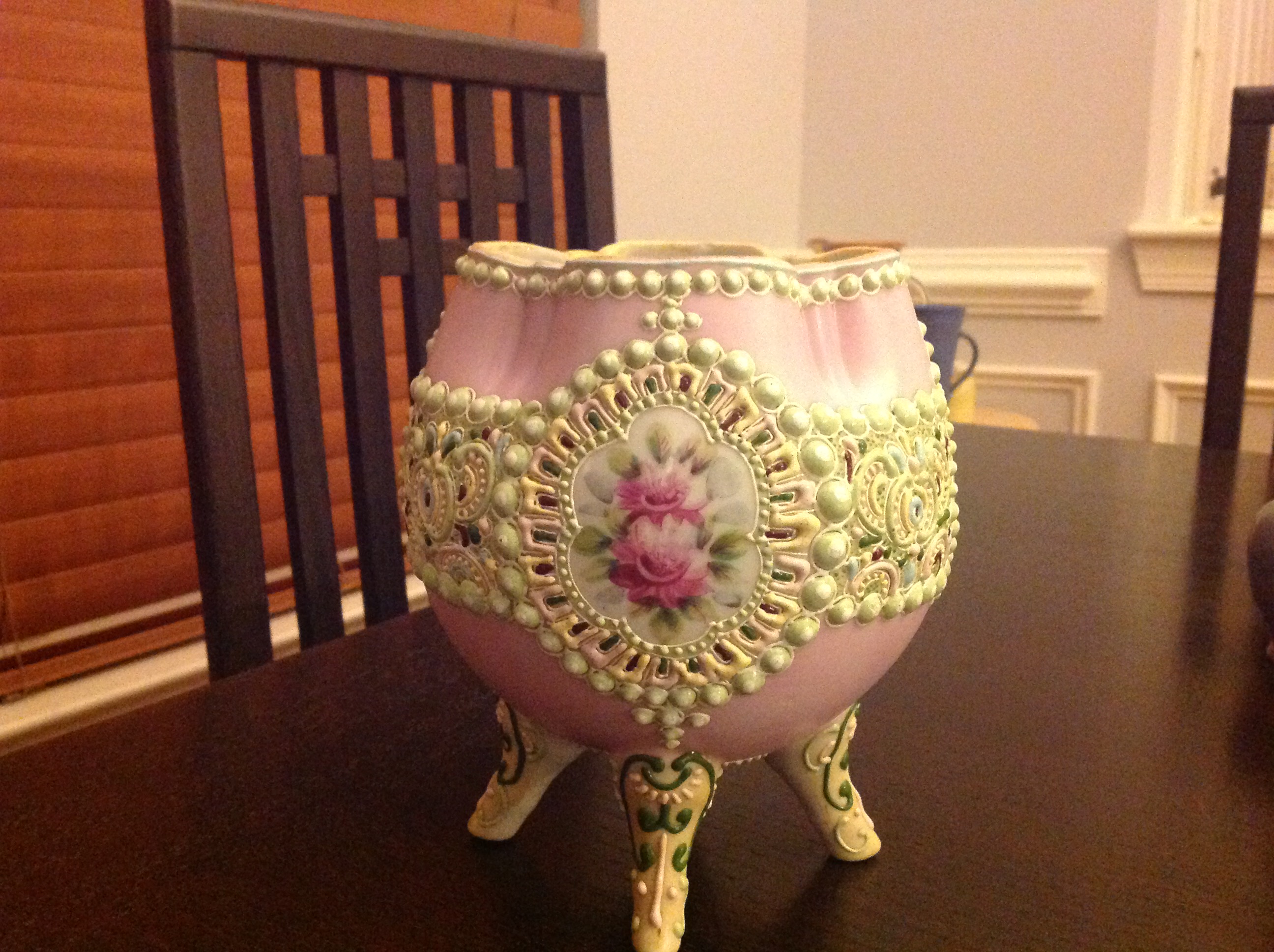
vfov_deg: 40.6
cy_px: 476
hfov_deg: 52.7
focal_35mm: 35
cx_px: 637
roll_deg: +1.2
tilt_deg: -10.5
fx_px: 1286
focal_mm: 4.28
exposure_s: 1/15
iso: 800
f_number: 2.4
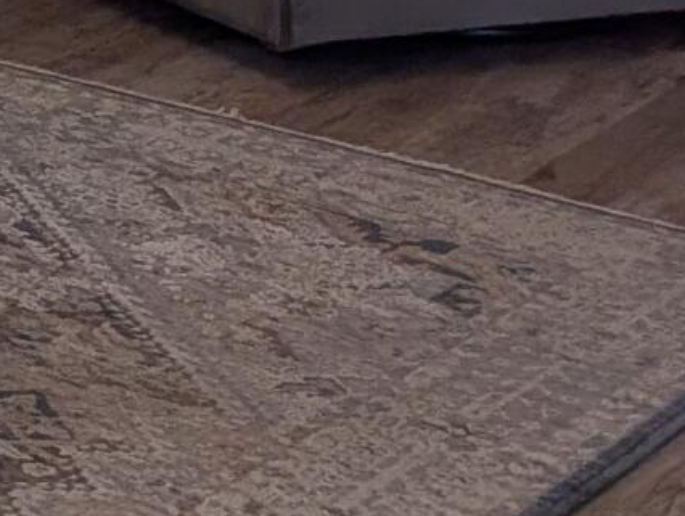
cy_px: -1136
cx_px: -1143
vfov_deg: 7.5
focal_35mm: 169
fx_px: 3350
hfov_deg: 9.8
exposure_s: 1/240
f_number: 1.68
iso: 23
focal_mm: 6.9
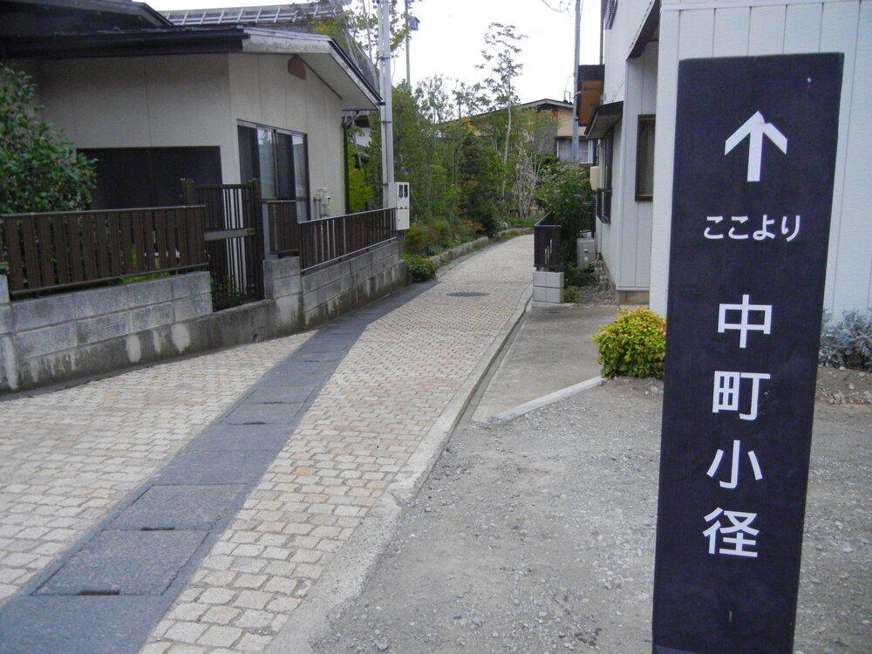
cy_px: 327
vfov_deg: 46.8
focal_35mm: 30
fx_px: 756
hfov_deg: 60.0
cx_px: 436
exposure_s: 1/402
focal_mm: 5.4
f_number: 7
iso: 800
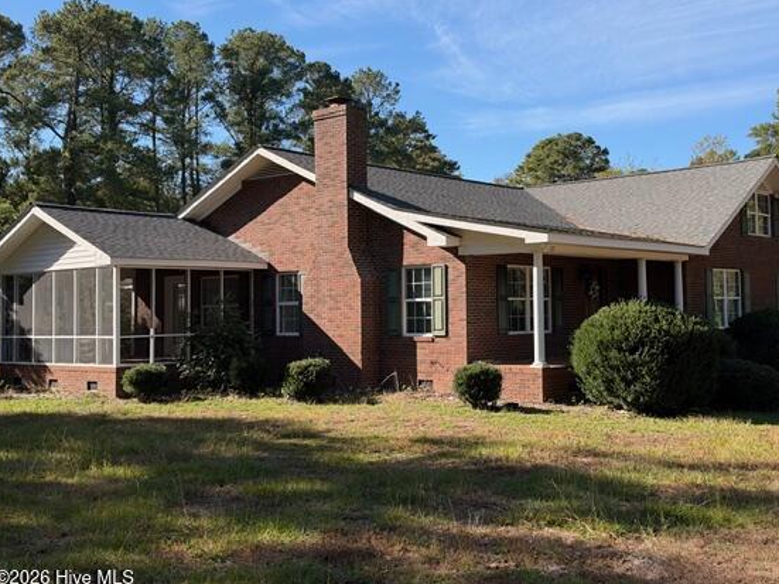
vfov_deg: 39.6
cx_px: 440
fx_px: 810
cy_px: 269
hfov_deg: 51.2
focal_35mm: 36
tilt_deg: +3.1
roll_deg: -1.4
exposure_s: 1/2088
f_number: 1.8
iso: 64
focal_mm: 6.93
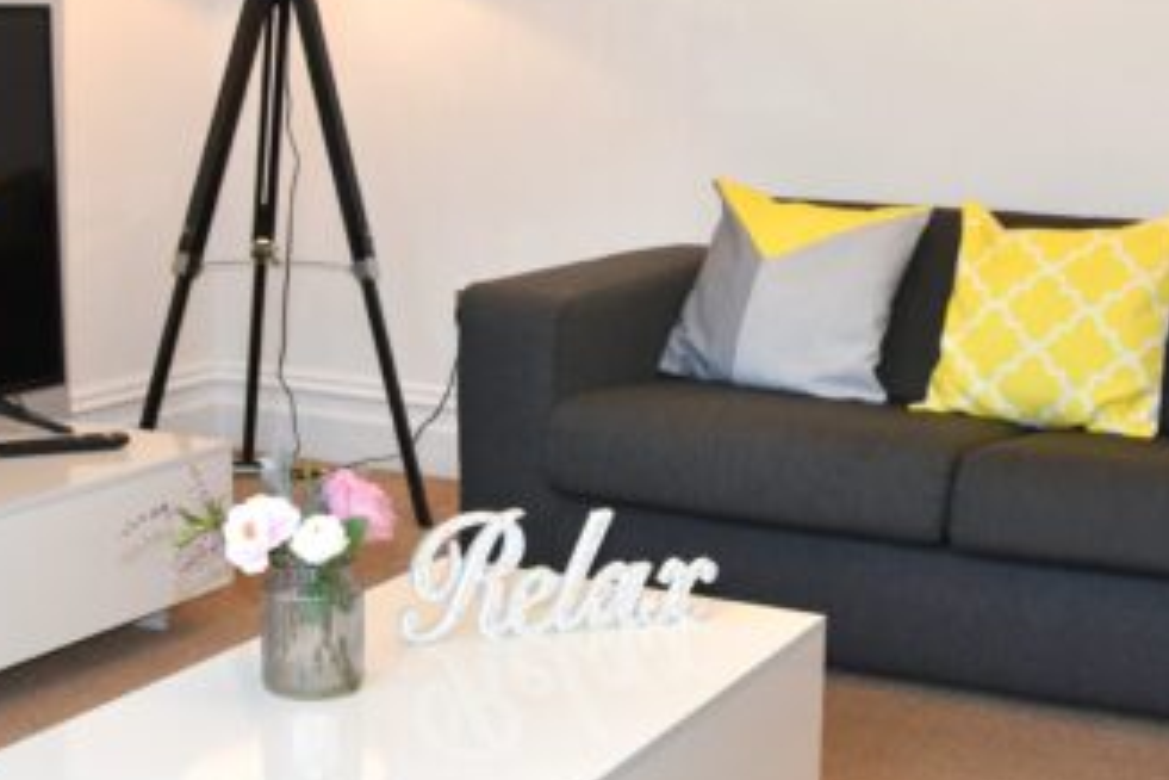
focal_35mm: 62
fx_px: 2013
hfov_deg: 32.4
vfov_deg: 21.8
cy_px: 268
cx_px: 604
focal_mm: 18
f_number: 3.5
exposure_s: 1/60
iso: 400
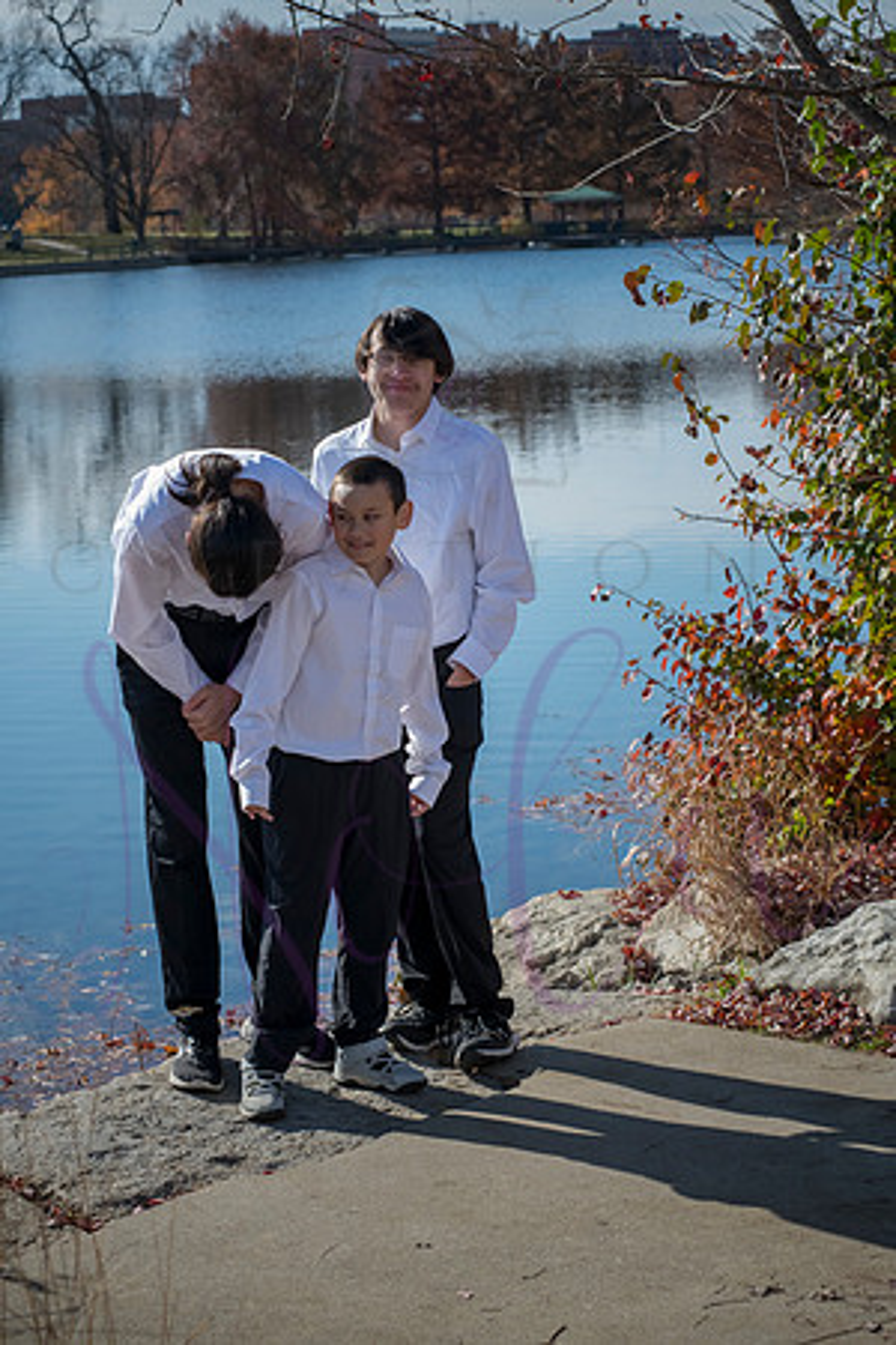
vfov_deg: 25.4
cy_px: 672
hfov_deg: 17.1
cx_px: 448
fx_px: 2986
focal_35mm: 80
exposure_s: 1/800
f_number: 8
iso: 400
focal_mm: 80
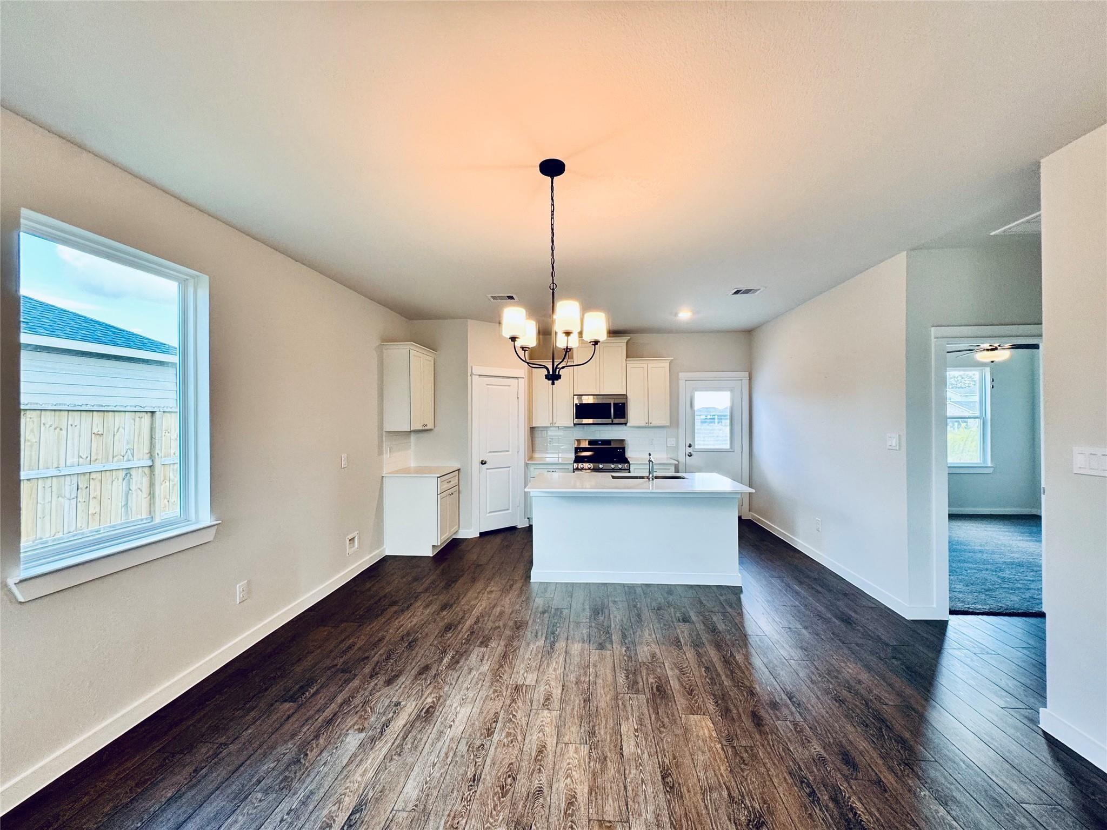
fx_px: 448
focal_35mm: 14
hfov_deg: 102.1
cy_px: 415
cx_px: 554
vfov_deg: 85.7
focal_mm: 2.22
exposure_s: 1/120
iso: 160
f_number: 2.2
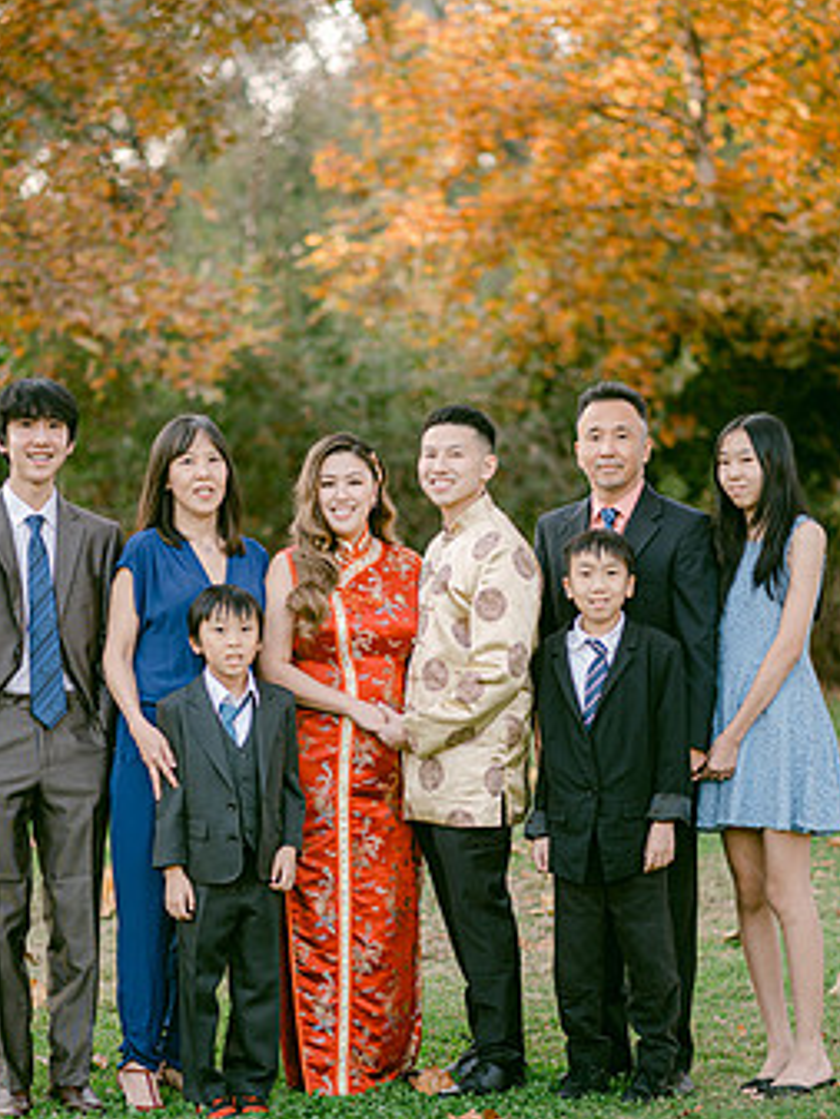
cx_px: 377
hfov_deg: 13.6
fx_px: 3524
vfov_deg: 18.0
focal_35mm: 109
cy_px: 638
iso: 200
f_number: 2
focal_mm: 85
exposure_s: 1/200
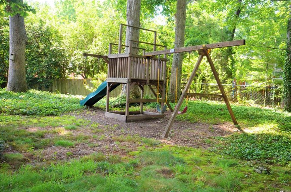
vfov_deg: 37.6
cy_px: 87
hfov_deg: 54.5
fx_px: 282
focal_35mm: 35
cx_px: 157
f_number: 9
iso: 2500
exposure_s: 1/200
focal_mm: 20
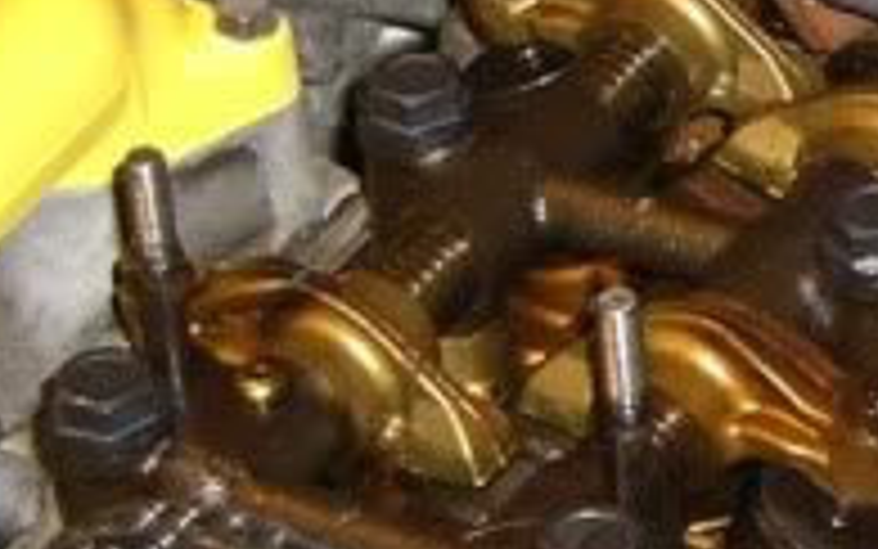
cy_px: 342
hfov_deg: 9.9
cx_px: 905
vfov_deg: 6.2
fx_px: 5050
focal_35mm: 211
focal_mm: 7.9
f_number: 2.8
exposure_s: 1/60
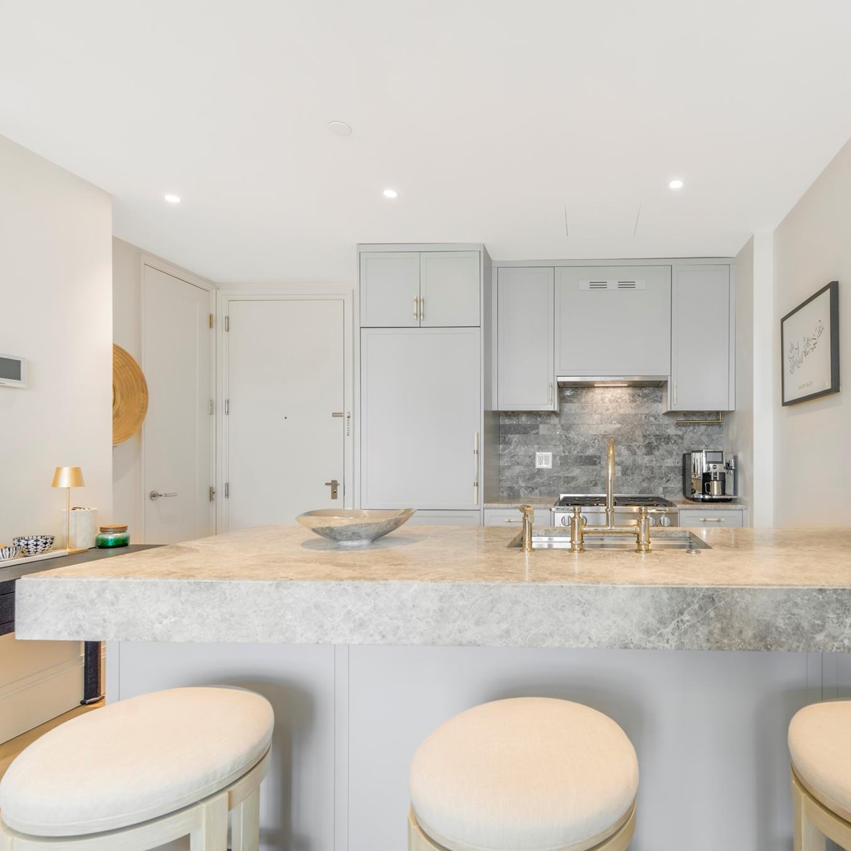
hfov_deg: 78.1
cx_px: 568
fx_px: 501
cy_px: 424
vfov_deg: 80.7
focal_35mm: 18
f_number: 8
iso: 800
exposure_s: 1/50
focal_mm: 14
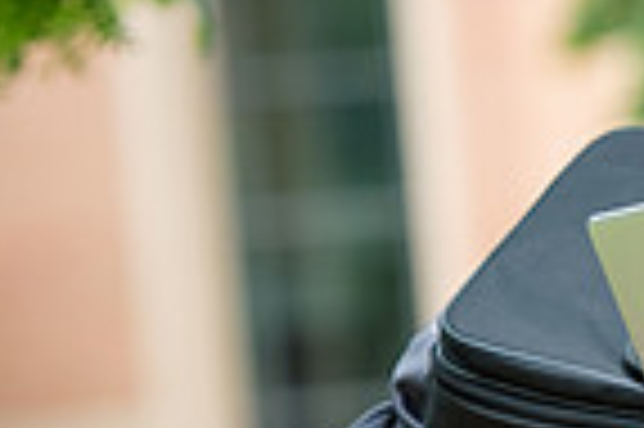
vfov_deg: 2.2
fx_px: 10900
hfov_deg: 3.4
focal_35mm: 610
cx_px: 946
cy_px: 246
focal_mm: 150
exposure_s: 1/320
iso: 320
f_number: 3.2
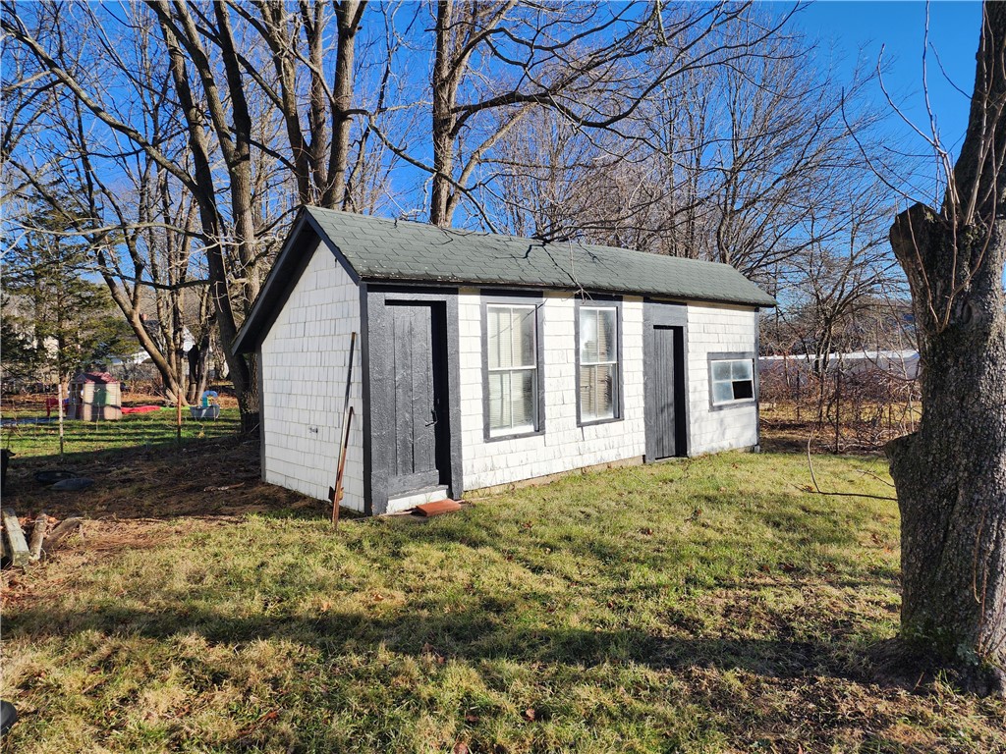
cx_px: 503
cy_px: 377
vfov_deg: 58.9
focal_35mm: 23
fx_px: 668
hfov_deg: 73.9
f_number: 1.8
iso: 12
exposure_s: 1/909
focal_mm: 6.4
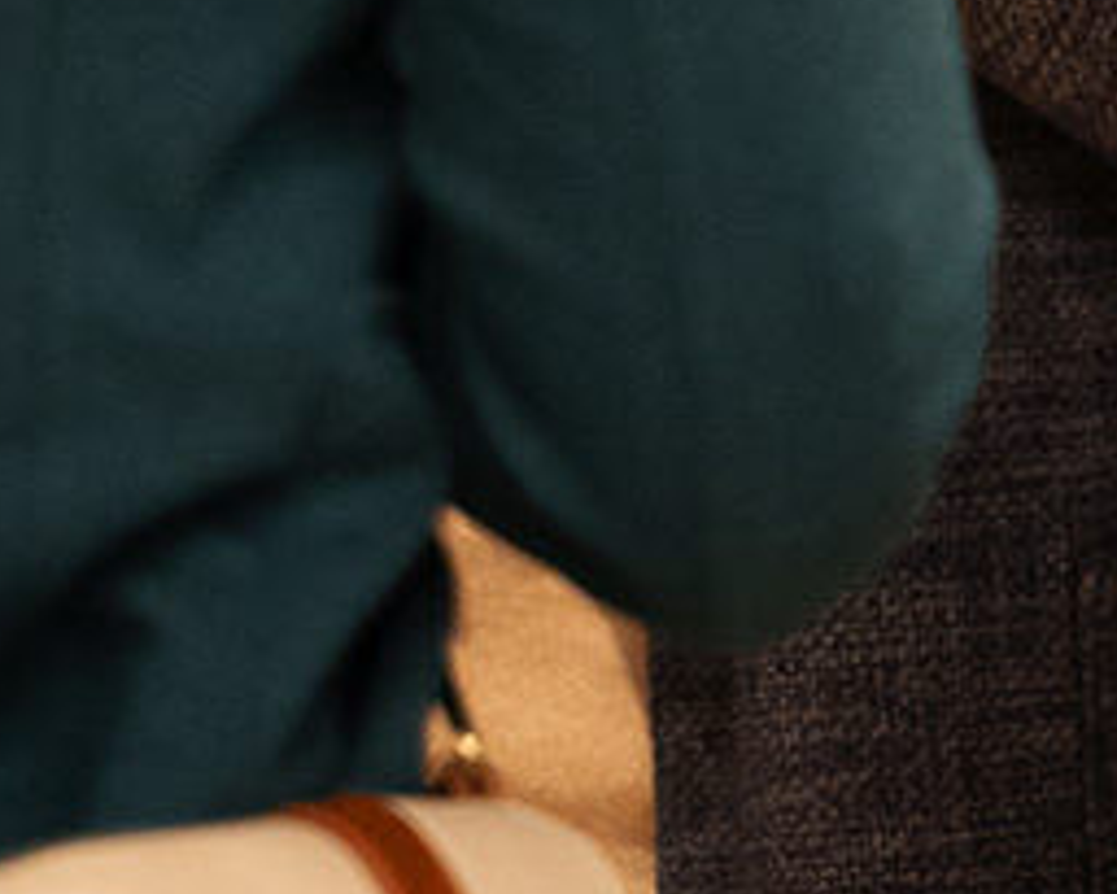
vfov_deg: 4.6
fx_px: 10881
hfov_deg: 5.8
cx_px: 1361
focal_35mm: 329
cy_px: -1121
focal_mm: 75
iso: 4000
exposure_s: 1/200
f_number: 2.8
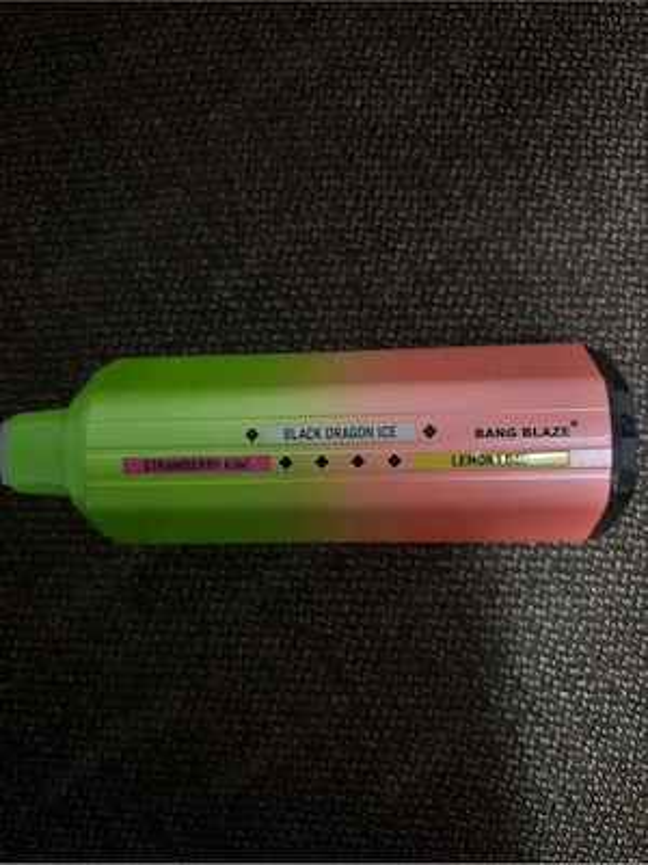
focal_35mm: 26
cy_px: 432
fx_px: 649
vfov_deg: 67.3
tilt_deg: -80.2
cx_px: 324
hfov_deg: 53.1
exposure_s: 1/17
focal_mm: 5.96
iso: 1000
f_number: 1.6
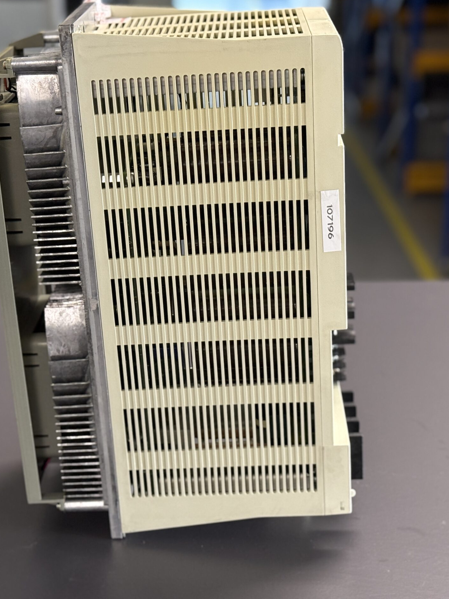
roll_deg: +0.1
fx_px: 1124
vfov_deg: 29.8
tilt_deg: -19.9
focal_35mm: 65
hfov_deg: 22.6
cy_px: 295
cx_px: 178
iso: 250
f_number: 1.78
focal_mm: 6.76
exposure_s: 1/50
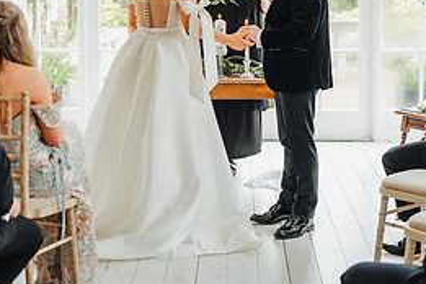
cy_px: 9
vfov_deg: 16.4
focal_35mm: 82
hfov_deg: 24.8
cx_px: 206
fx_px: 970
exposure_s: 1/250
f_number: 1.6
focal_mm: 35
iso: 250
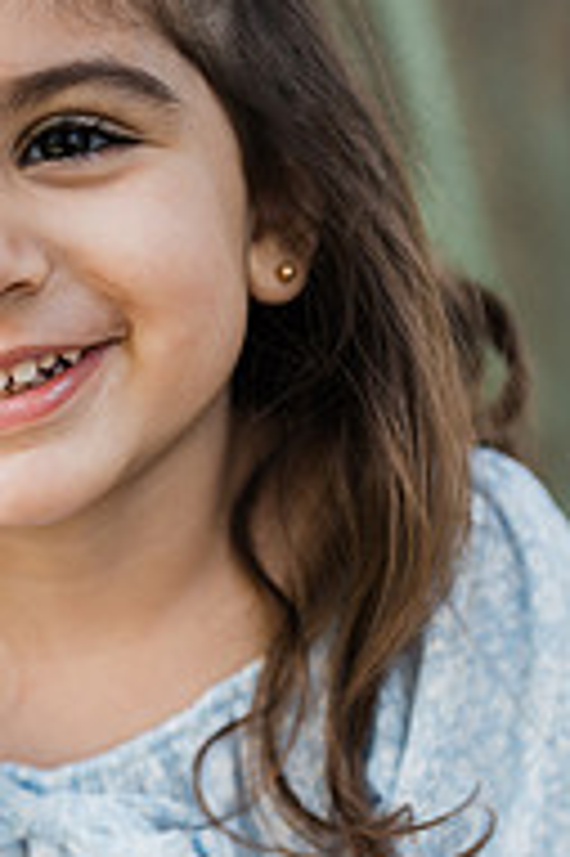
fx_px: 2807
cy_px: 637
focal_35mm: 118
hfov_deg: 11.6
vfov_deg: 17.3
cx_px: 171
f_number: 2.2
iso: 50
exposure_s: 1/250
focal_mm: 50
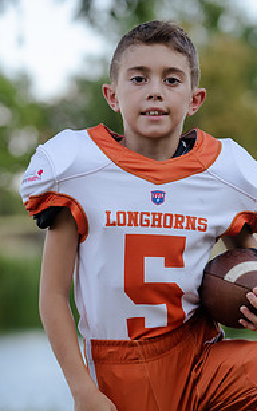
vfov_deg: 10.5
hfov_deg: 6.6
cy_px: 226
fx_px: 2240
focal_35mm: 200
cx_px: 175
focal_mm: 104
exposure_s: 1/320
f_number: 3.2
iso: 125
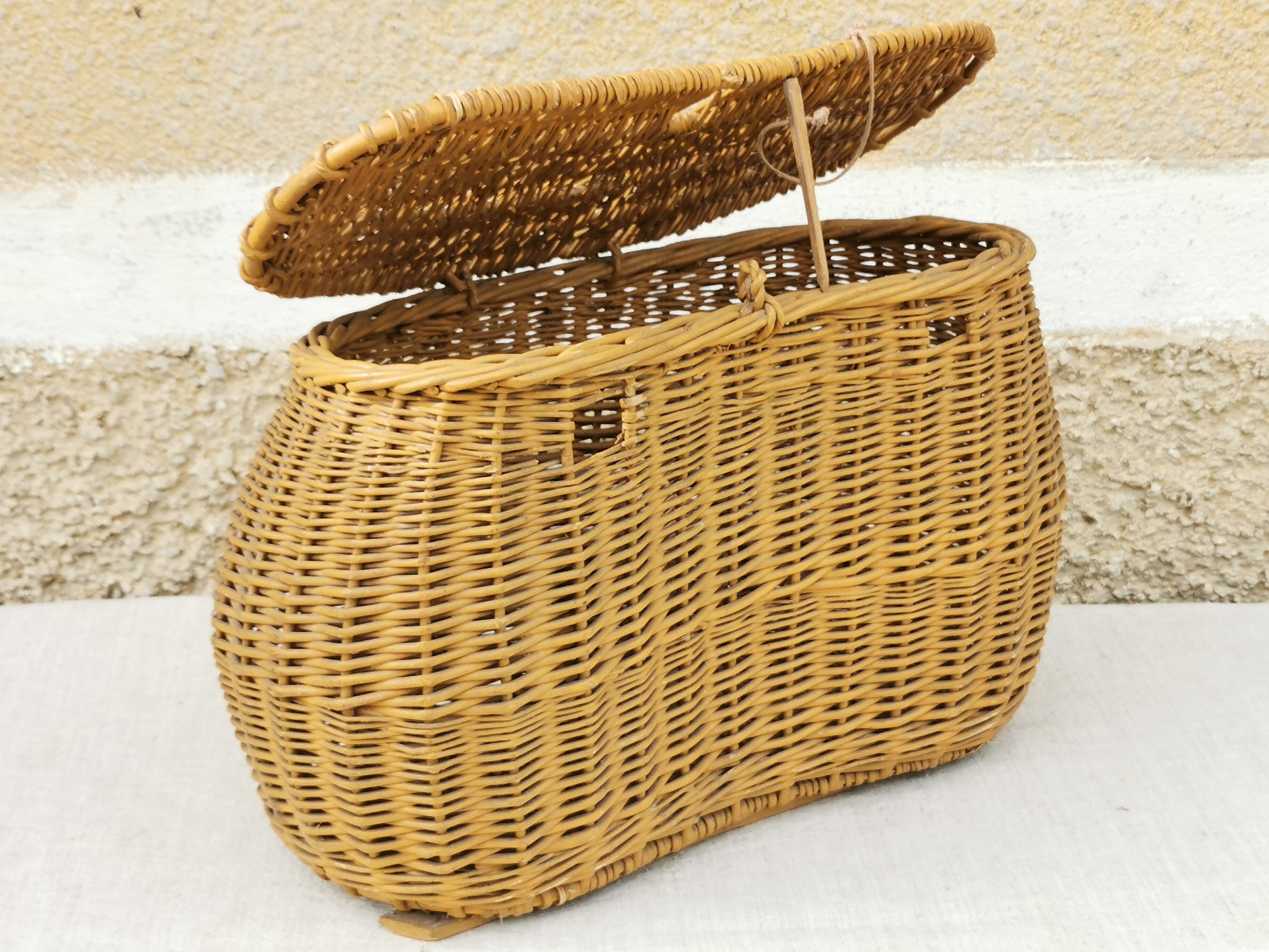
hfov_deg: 30.3
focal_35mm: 64
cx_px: 634
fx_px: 2346
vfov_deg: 22.9
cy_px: 476
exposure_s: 1/651
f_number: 1.8
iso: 50
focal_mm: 5.58
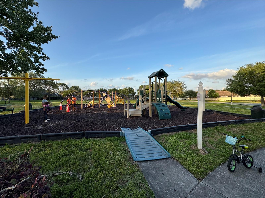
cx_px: 132
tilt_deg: -1.0
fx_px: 107
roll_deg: +0.2
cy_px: 99
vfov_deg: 85.7
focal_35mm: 14
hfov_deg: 102.1
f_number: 2.2
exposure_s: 1/544
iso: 50
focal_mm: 2.22
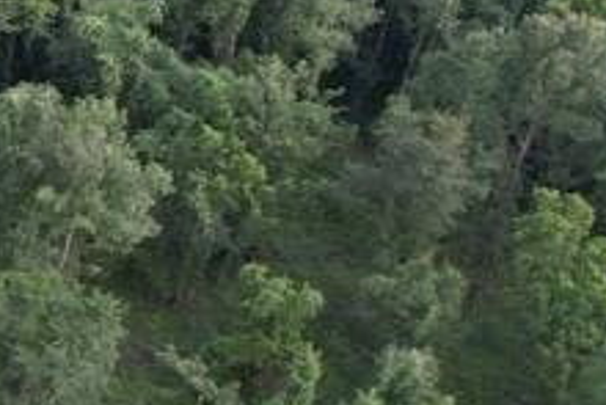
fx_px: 2156
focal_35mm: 128
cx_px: -906
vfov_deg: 10.6
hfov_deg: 12.2
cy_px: -1
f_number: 2.8
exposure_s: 1/320
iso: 100
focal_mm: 8.4
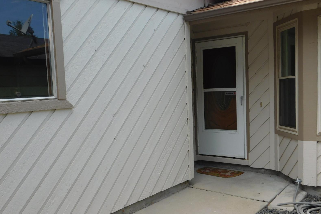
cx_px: 159
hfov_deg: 50.7
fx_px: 339
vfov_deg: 35.0
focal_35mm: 38
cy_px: 119
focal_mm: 6.3
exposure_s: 1/500
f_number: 3.5
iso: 125
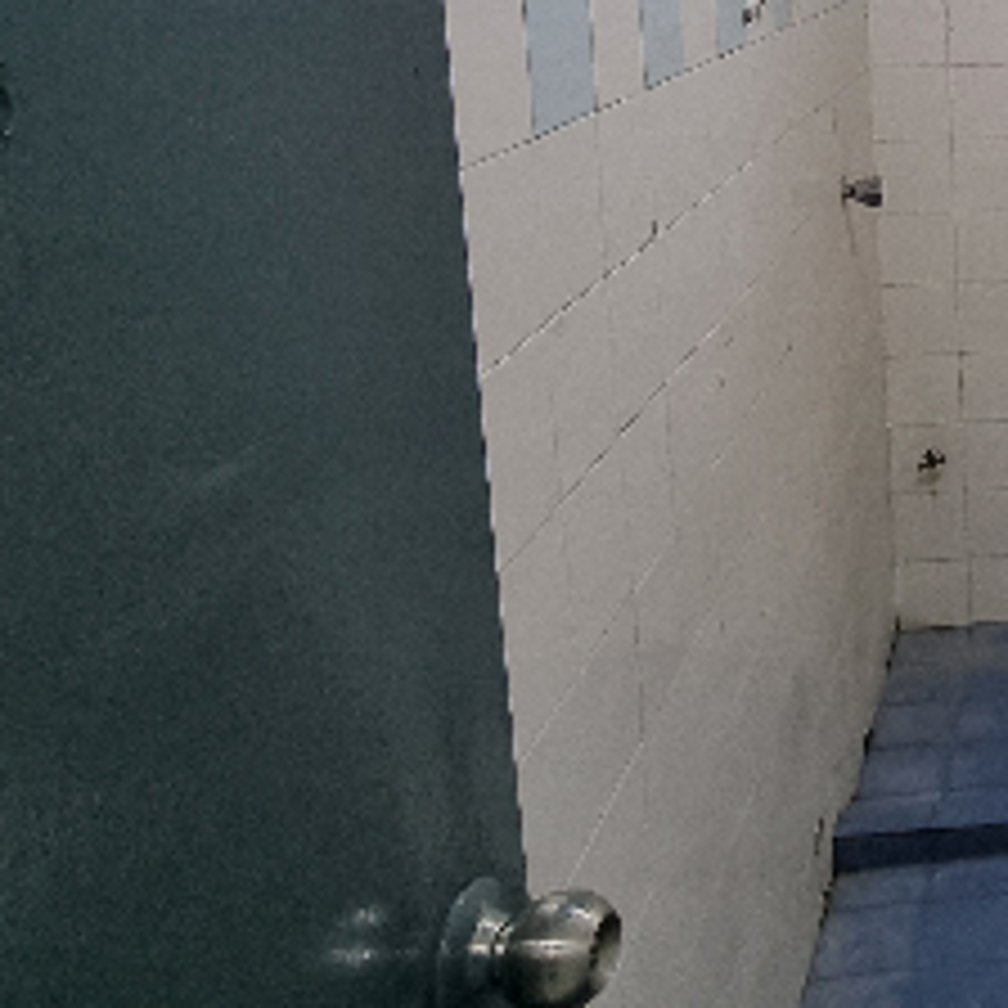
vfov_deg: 38.8
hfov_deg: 31.0
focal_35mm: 41
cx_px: 1336
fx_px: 1351
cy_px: 153
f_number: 2.2
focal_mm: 2.2
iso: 200
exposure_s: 1/50
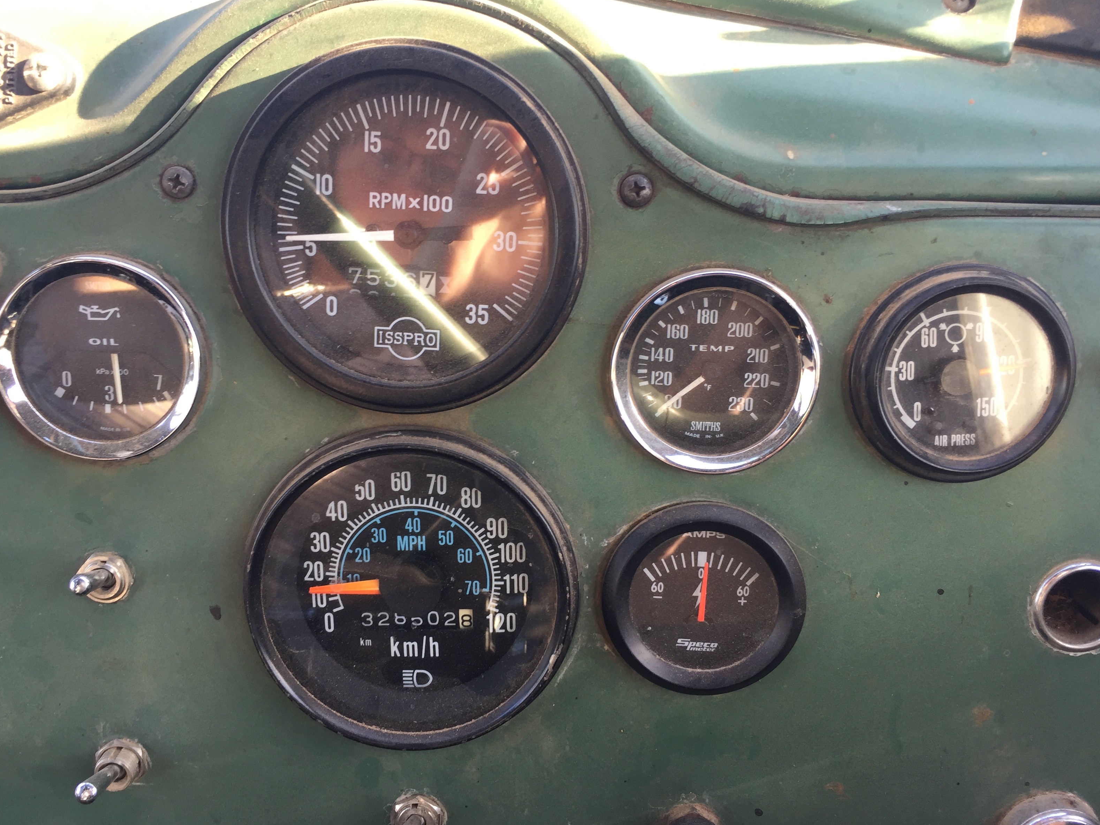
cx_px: 538
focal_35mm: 30
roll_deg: +0.7
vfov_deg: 46.8
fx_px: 953
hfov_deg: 60.0
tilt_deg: -27.6
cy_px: 423
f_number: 2.2
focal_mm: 4.15
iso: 40
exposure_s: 1/50
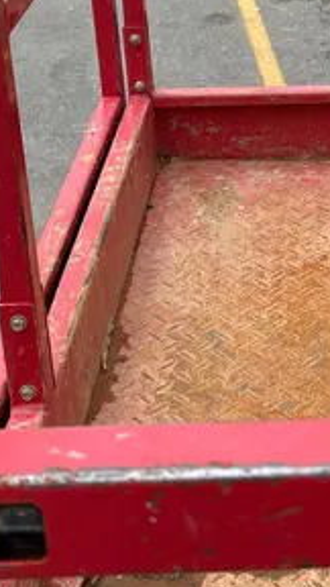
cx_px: 310
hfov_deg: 16.5
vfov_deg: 28.4
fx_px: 1120
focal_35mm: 72
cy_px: 72
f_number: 1.5
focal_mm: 5.7
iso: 50
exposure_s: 1/2008
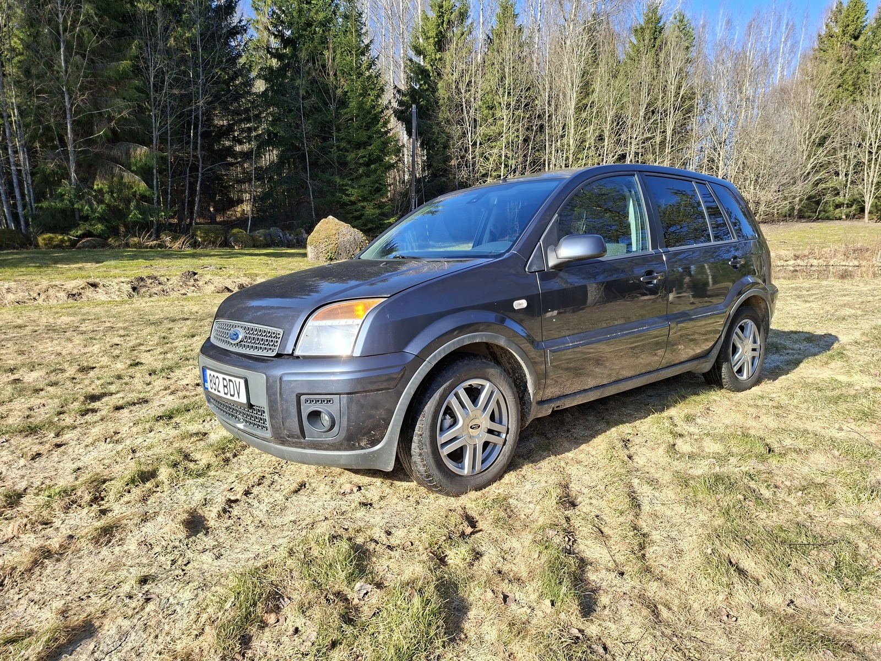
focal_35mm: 23
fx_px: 585
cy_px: 330
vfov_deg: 58.9
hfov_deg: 73.9
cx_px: 440
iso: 50
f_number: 1.8
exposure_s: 1/900
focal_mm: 5.54
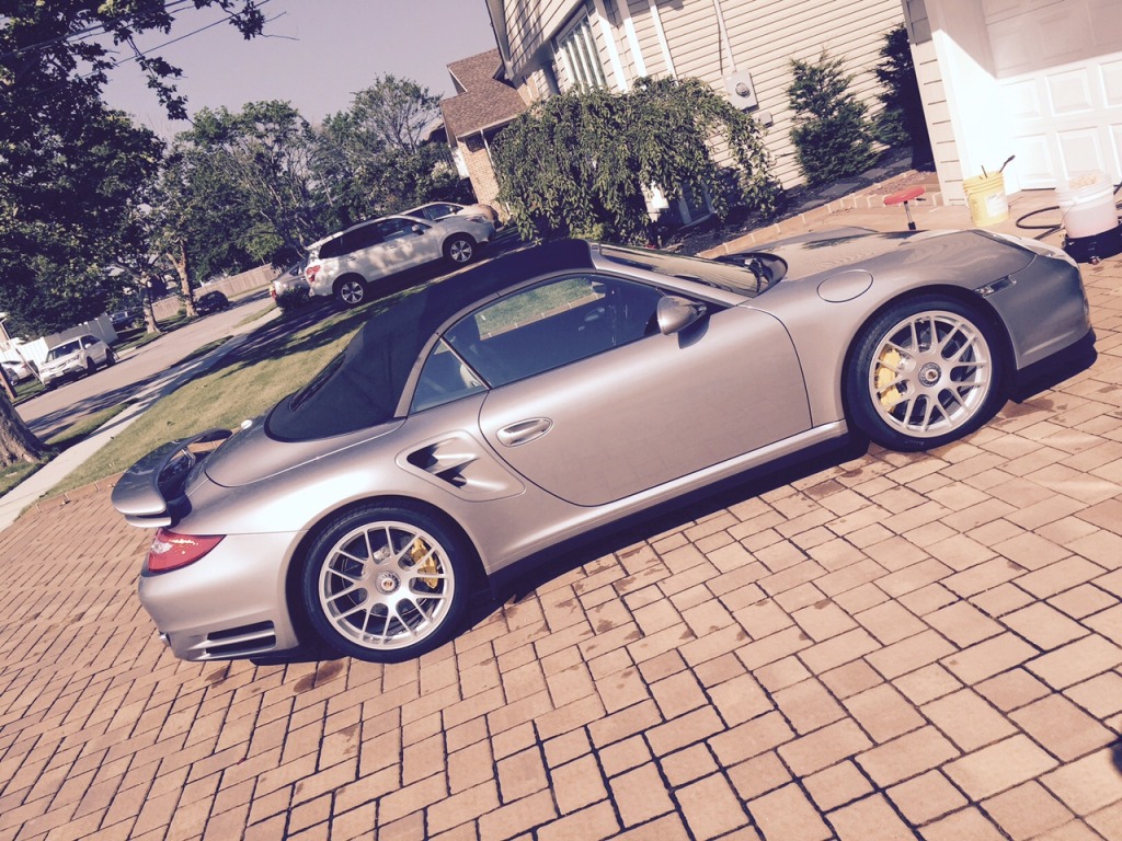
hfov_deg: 61.7
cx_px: 561
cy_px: 420
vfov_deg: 48.2
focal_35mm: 29
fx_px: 940
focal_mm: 4.2
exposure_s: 1/2083
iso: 32
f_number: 2.2
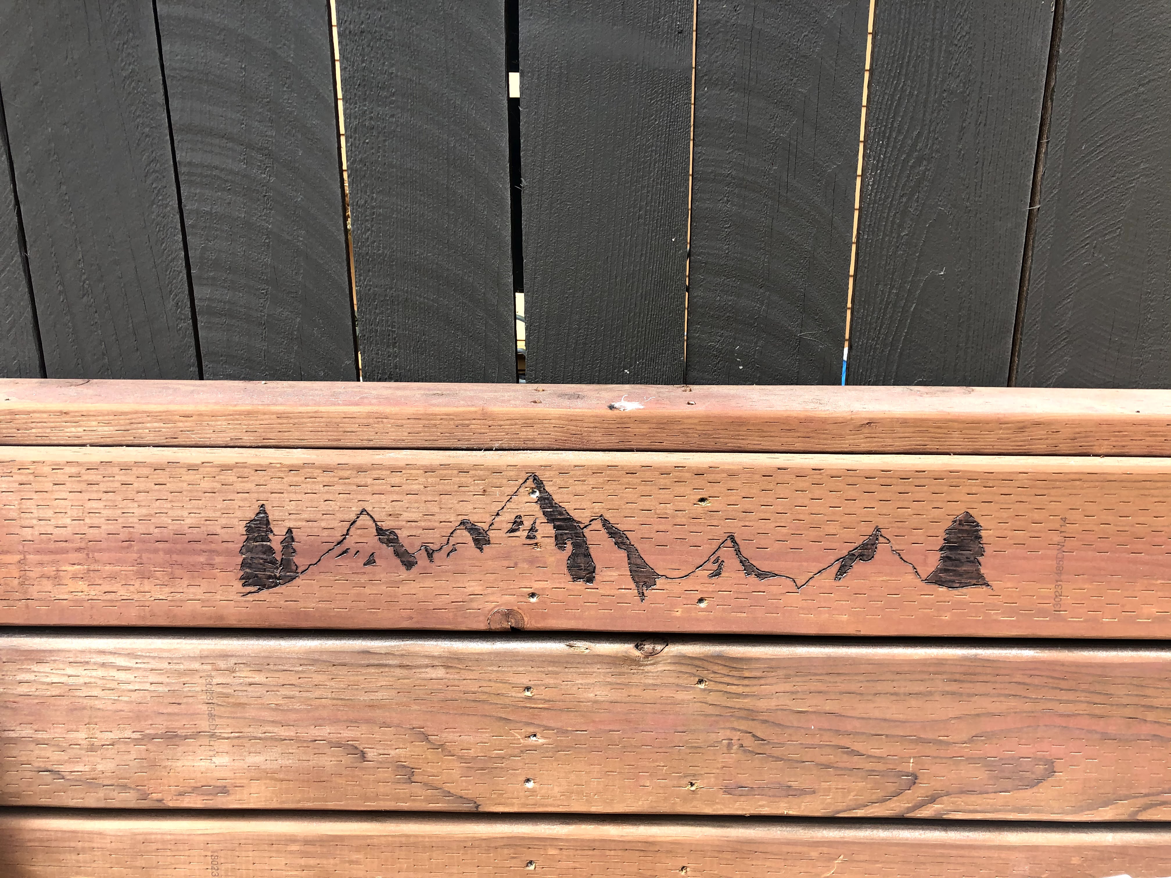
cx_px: 586
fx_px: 947
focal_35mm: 28
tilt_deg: -16.4
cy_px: 439
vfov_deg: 49.7
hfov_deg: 63.4
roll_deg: -0.3
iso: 20
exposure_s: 1/276
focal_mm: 4
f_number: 1.8
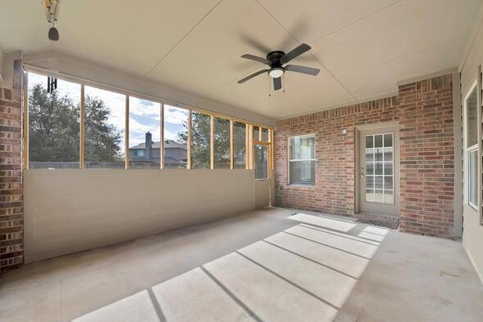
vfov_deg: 85.4
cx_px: 243
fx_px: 174
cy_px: 167
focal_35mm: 13
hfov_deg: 108.3
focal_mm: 12
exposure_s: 1/60
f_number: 9
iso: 640
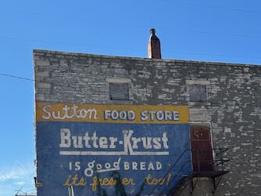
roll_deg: +2.0
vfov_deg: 30.1
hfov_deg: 41.1
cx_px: 106
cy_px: 176
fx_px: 347
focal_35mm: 46
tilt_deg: +9.9
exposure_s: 1/3861
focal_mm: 6.86
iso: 80
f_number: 1.78
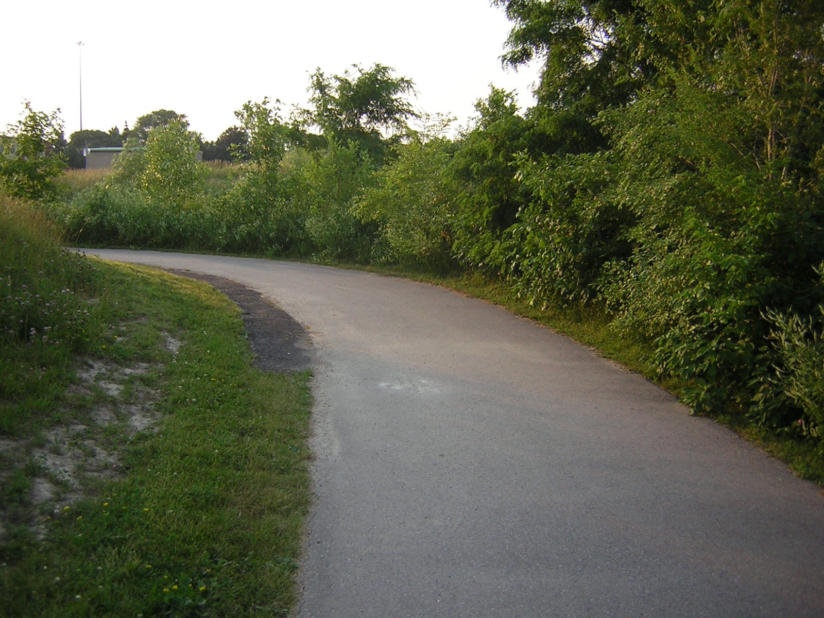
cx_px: 412
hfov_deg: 51.4
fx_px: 857
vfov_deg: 39.7
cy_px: 309
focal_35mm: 36
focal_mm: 4.7
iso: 50
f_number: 2.6
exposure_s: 1/315
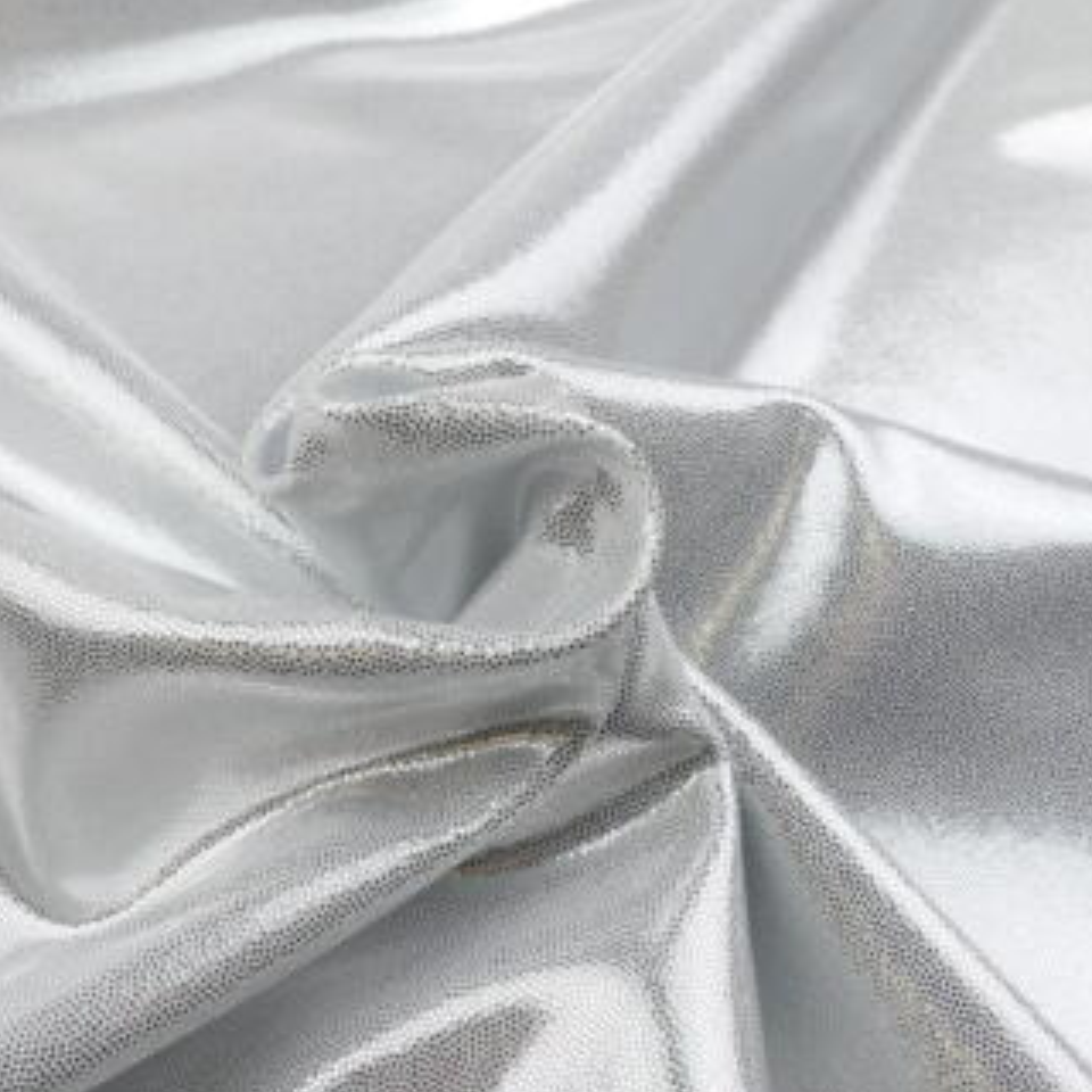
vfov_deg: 41.9
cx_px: 420
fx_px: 1428
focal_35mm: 40
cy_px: 531
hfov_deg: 41.6
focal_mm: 10.6
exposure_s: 1/80
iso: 160
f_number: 8
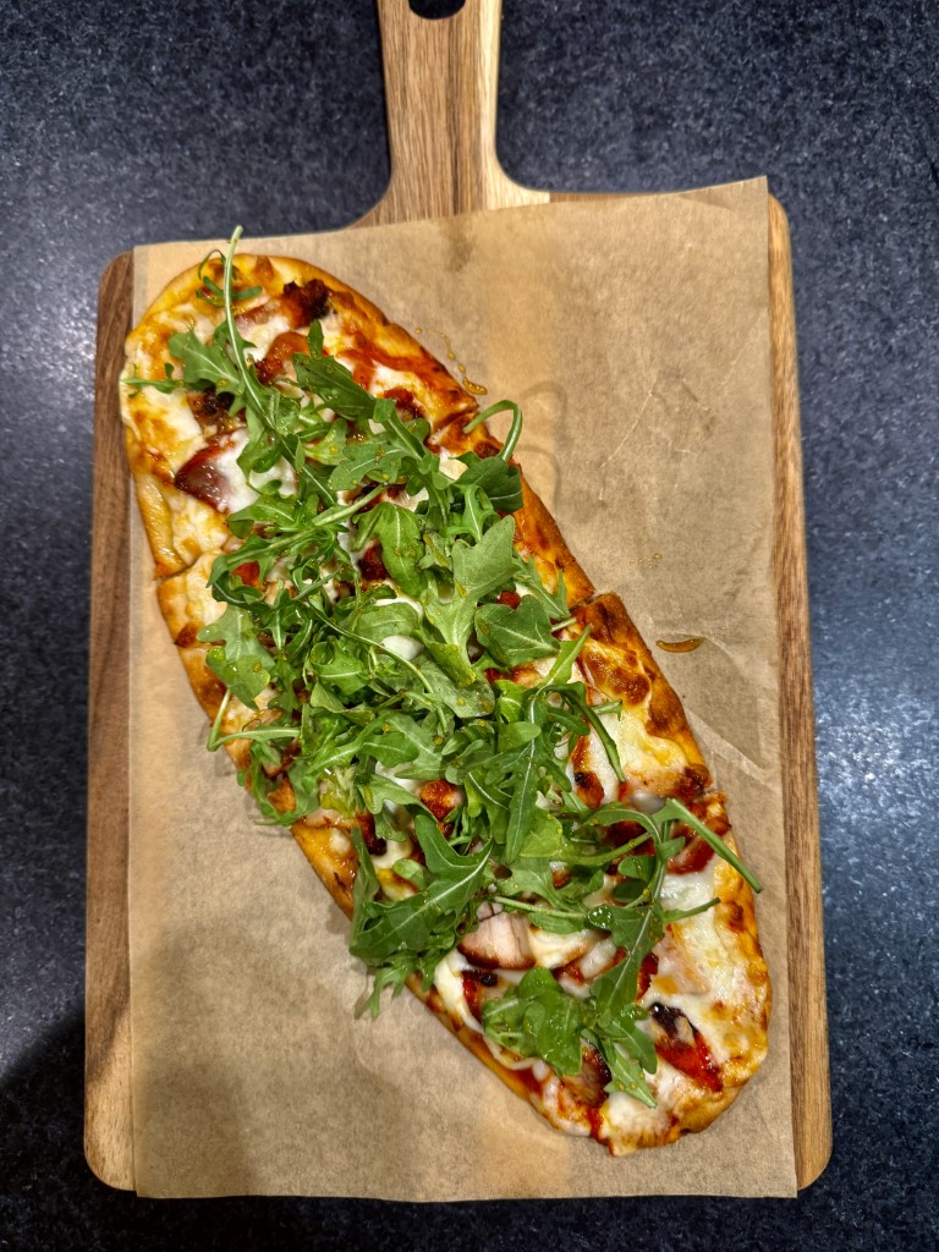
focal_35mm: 24
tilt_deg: -84.5
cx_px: 470
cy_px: 626
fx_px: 868
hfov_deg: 56.8
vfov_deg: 71.6
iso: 250
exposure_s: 1/60
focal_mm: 6.76
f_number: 1.78
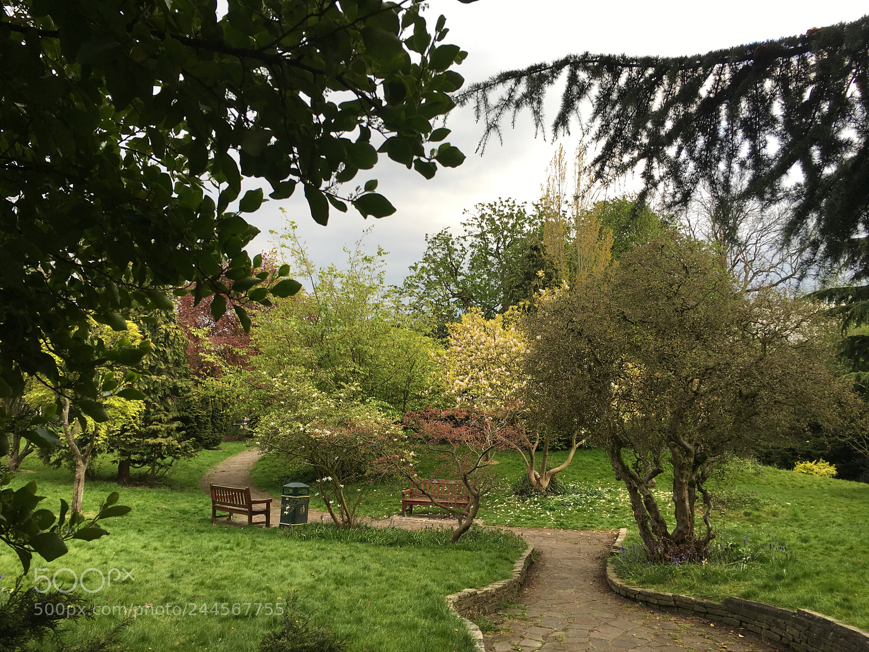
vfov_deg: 48.2
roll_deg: +1.3
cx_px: 434
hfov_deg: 61.7
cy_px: 326
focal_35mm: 29
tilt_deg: +8.3
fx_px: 728
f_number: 2.2
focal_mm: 4.15
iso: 25
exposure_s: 1/162
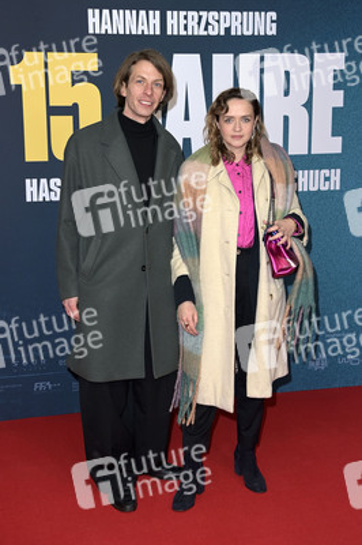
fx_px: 725
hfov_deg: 28.0
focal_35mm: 48
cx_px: 181
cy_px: 272
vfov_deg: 41.1
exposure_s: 1/250
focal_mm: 48
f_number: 5.6
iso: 640
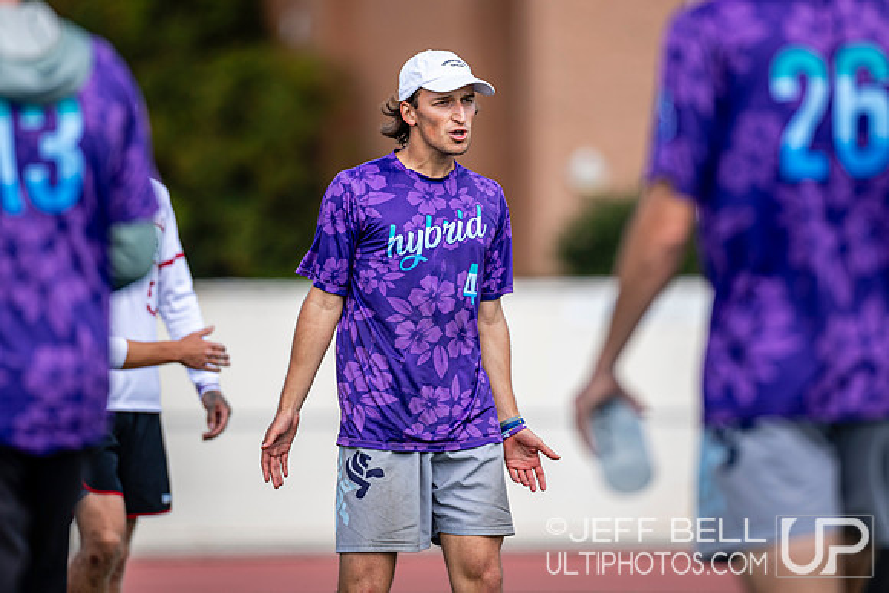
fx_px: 9576
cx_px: 449
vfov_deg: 3.5
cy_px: 227
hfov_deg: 5.3
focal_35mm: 388
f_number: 3.2
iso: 100
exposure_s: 1/1000
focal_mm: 300
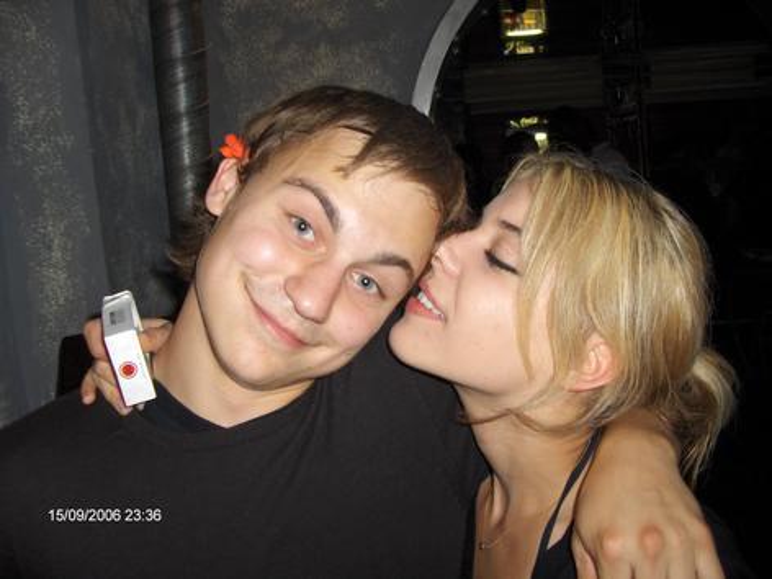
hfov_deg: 52.6
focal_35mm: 35
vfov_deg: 40.7
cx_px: 386
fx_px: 781
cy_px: 290
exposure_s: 1/60
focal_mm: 5.8
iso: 100
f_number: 2.6
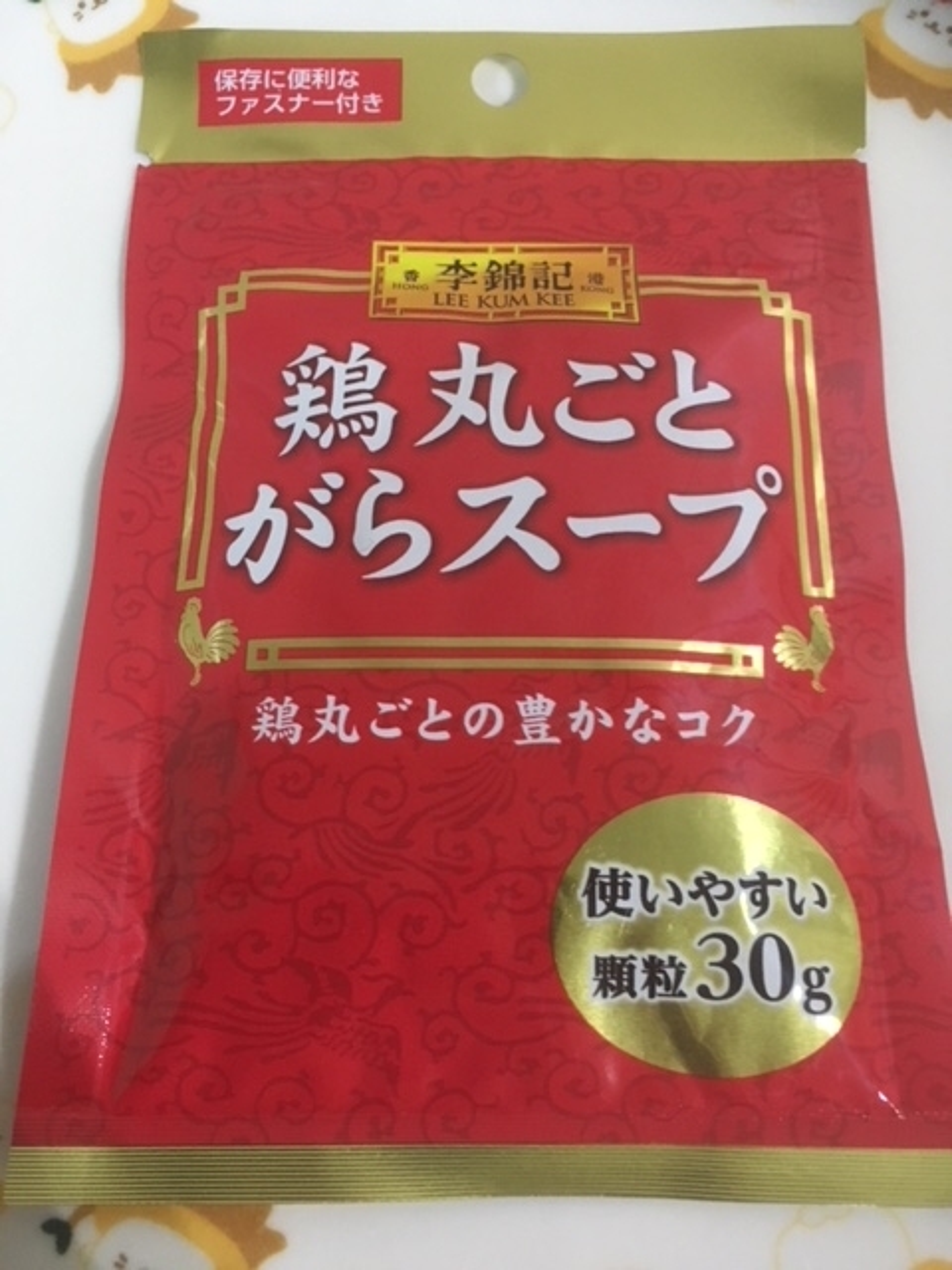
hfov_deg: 48.2
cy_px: 635
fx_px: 1063
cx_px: 476
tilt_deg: -73.3
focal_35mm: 29
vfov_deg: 61.7
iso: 200
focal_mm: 4.15
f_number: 2.2
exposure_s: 1/17
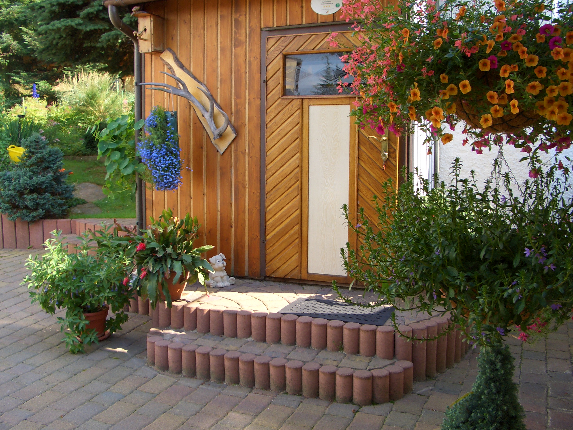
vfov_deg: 40.7
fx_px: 579
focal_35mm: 35
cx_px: 286
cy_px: 215
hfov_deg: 52.6
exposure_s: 1/80
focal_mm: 5.8
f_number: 4.3
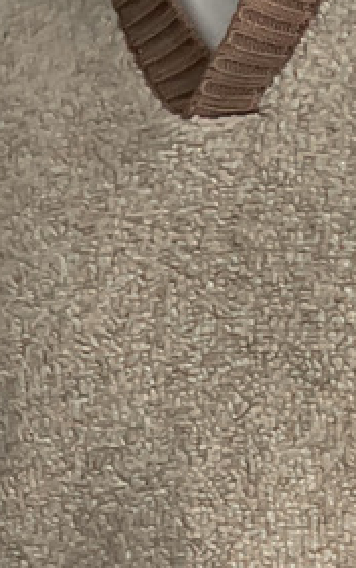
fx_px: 2712
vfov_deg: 10.8
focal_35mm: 175
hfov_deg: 7.5
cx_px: 376
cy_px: 1187
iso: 16
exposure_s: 1/150
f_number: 1.8
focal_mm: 3
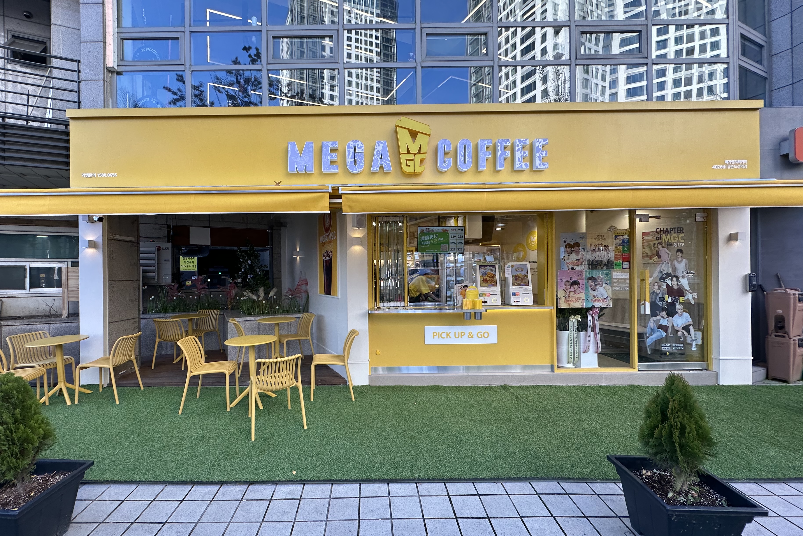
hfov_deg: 96.5
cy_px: 277
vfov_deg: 73.7
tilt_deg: +0.1
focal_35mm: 16
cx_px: 365
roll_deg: +0.5
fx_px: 357
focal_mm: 2.22
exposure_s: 1/163
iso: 40
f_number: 2.2
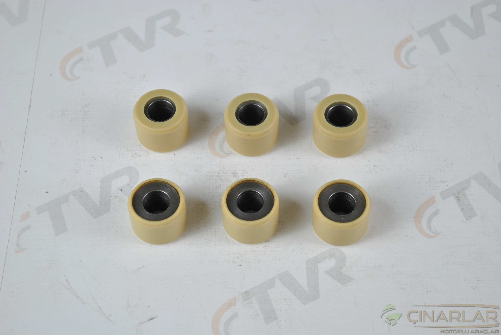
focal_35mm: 82
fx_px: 1150
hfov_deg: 24.6
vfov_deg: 16.6
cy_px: 168
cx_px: 250
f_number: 6.3
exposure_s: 1/25
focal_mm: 55
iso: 200
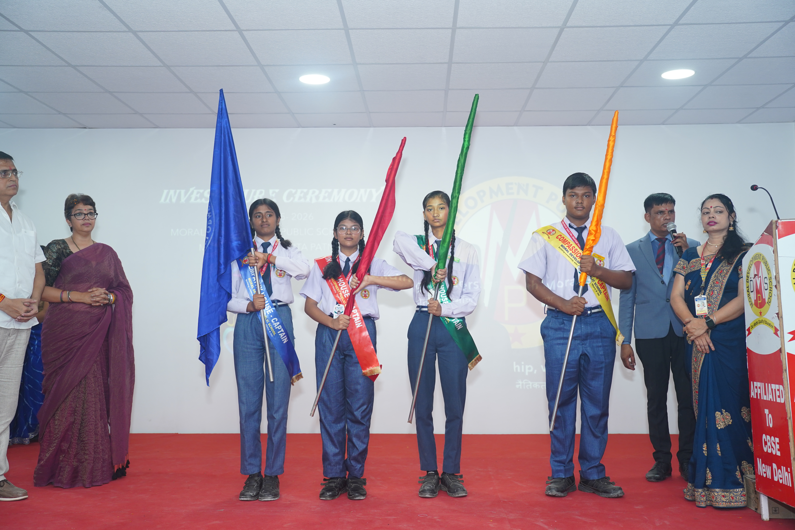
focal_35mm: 36
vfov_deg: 36.9
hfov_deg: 53.1
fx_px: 795
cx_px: 398
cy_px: 265
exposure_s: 1/160
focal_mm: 36
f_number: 2.8
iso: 800
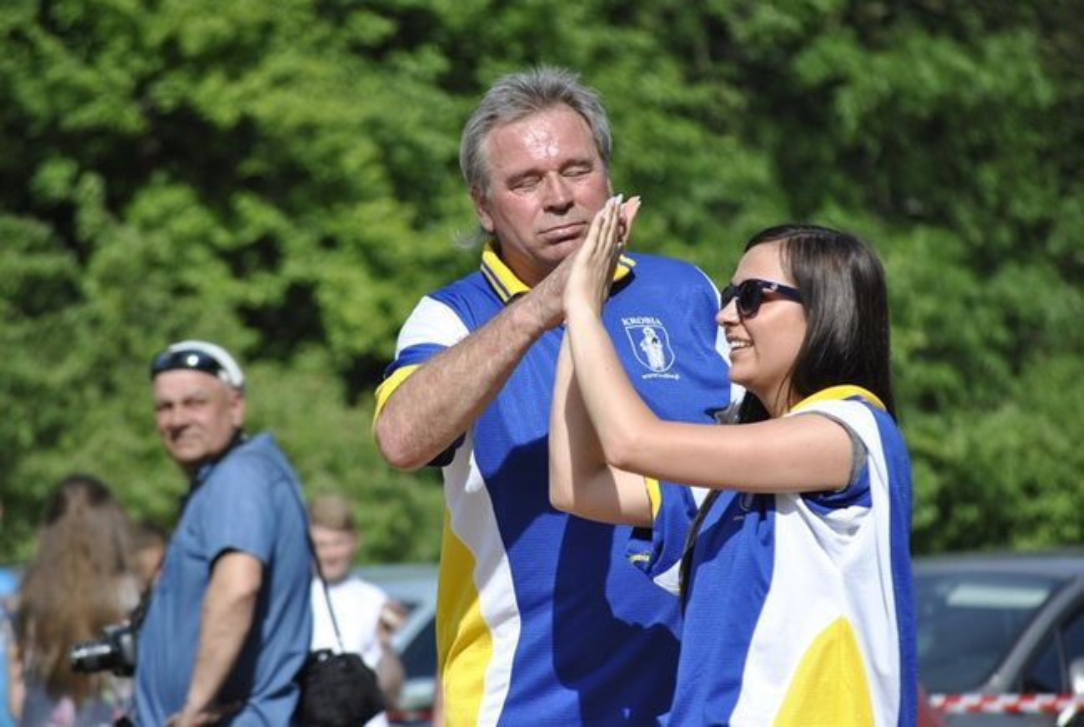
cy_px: 364
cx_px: 542
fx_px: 7919
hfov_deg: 7.8
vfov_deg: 5.3
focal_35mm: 262
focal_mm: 175
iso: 200
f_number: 5.3
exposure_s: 1/1000
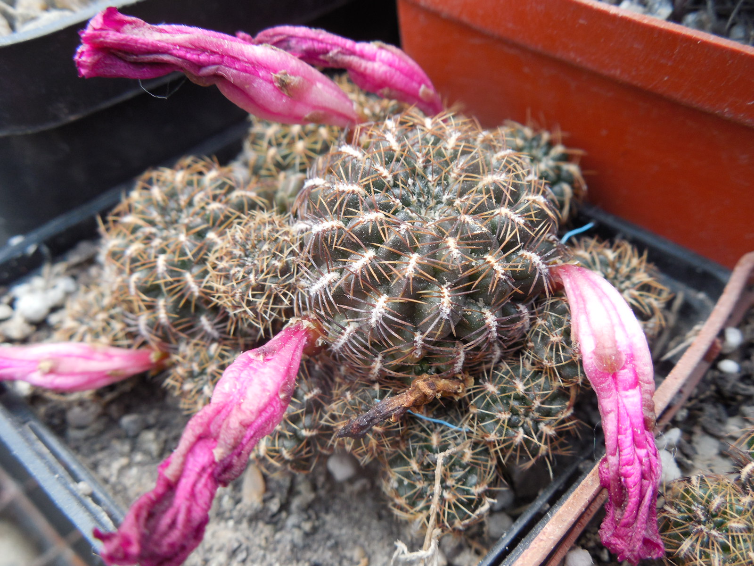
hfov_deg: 58.4
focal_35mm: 31
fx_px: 675
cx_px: 377
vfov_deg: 45.4
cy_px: 283
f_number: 3.6
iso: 125
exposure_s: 1/40
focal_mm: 5.6
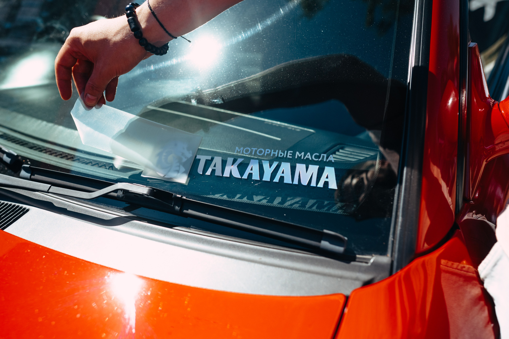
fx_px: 365
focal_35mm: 26
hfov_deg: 69.8
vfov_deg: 49.9
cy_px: 166
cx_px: 249
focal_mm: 24
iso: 640
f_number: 2.8
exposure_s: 1/8000
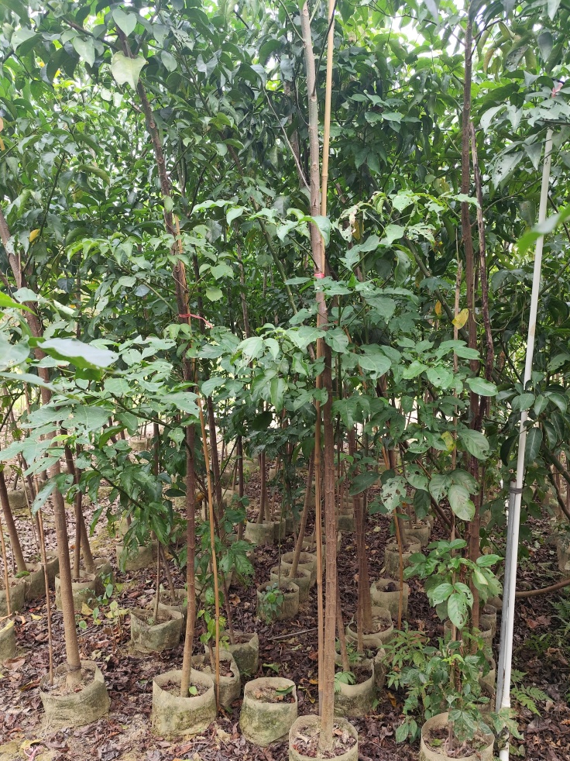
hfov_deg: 54.8
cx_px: 304
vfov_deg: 69.3
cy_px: 413
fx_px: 549
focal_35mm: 25
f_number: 1.65
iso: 125
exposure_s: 1/100
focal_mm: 6.19
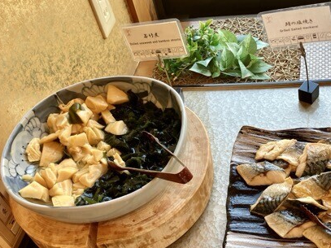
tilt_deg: -46.2
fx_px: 421
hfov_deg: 42.5
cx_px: 212
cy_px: 156
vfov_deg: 32.7
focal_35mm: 44
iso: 64
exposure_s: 1/120
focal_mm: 3.99
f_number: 1.8
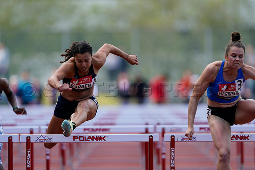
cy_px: 85
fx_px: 4251
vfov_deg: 2.3
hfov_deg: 3.4
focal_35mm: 600
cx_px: 128
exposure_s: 1/640
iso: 500
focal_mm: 600
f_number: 5
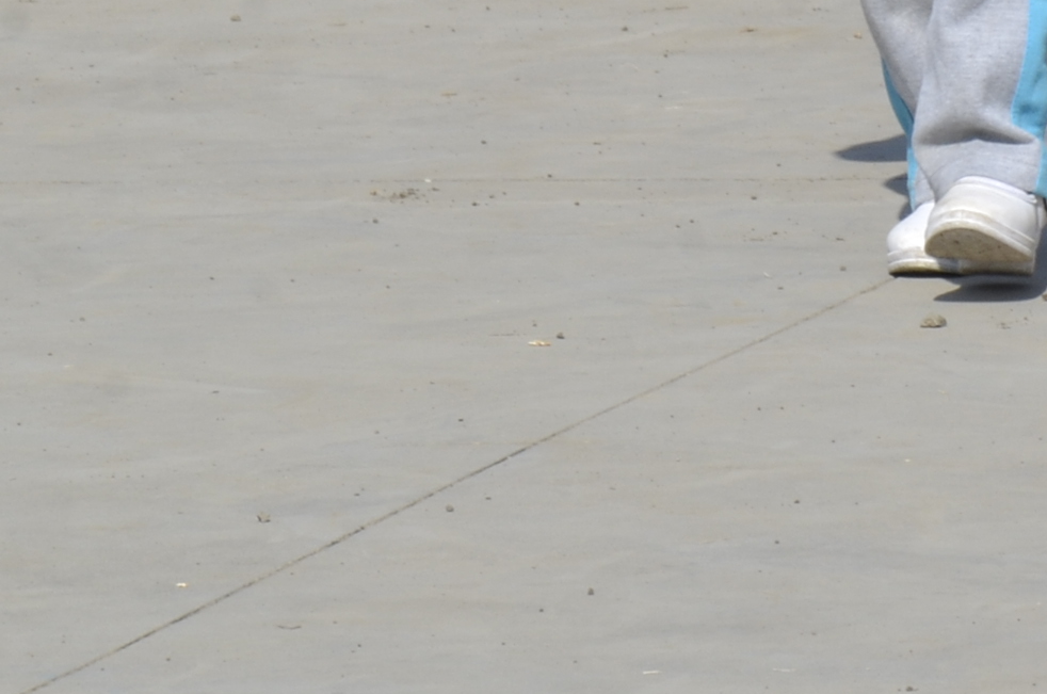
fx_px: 18348
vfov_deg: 2.2
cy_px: -555
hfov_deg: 3.3
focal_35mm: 632
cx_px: 1766
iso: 160
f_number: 16
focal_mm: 112
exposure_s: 1/200
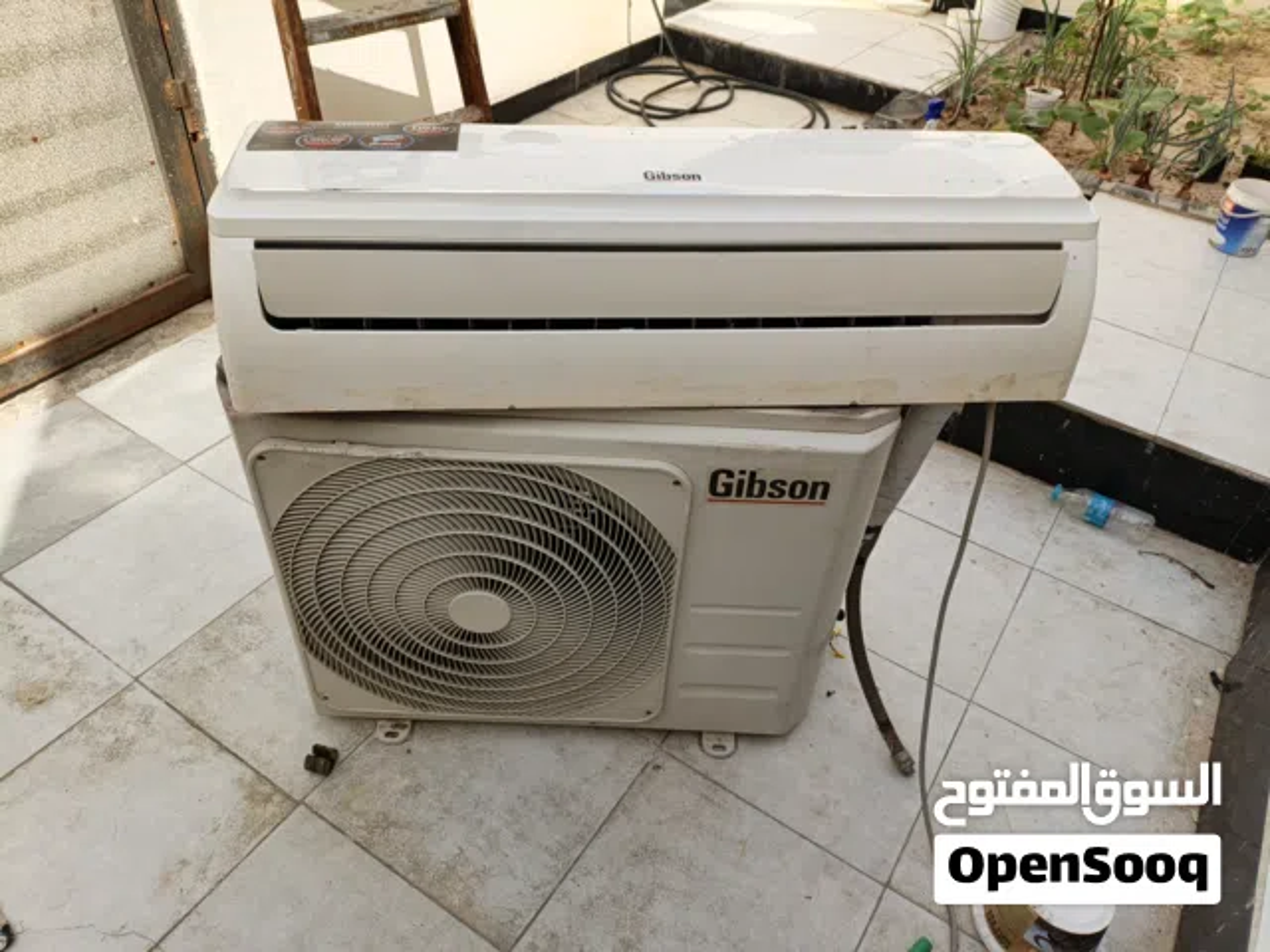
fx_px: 844
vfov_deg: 58.9
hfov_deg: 73.9
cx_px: 635
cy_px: 476
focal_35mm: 23
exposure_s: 1/452
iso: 71
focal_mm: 4.71
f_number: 1.79
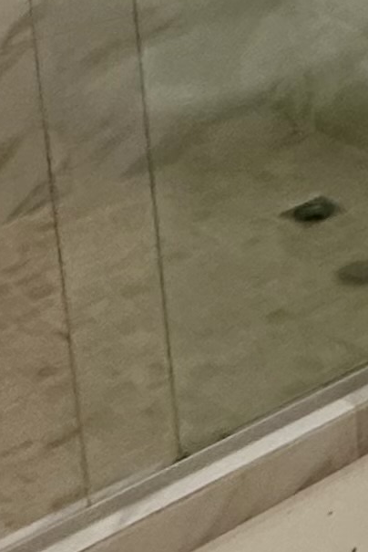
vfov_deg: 18.9
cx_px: 667
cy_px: -231
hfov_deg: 12.8
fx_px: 1486
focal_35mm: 97
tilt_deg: -8.6
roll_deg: +1.1
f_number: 2.2
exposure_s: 1/120
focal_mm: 2.22
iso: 250
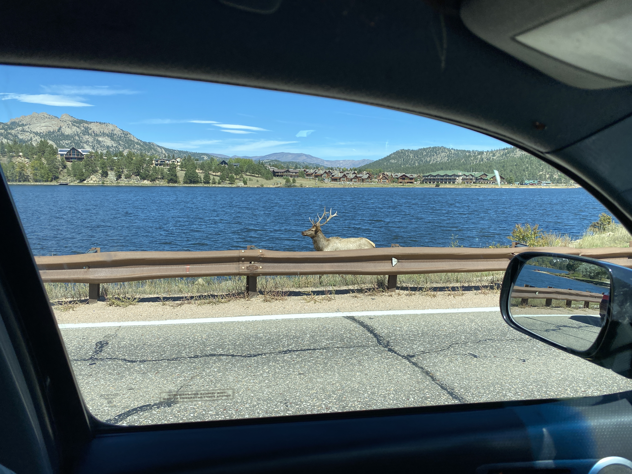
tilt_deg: -6.4
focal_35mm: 26
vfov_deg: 53.1
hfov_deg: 67.3
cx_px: 316
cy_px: 237
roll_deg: -1.7
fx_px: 475
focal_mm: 4.25
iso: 32
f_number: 1.8
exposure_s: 1/1629
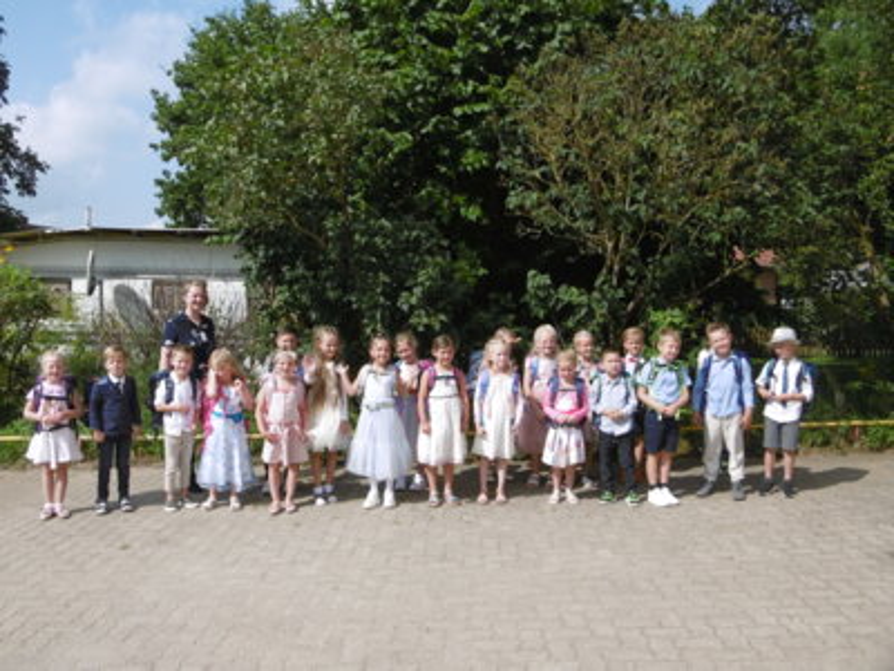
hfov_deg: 56.8
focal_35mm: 32
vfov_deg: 44.2
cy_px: 336
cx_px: 447
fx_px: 826
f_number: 8.8
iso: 100
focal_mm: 5.8
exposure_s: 1/200
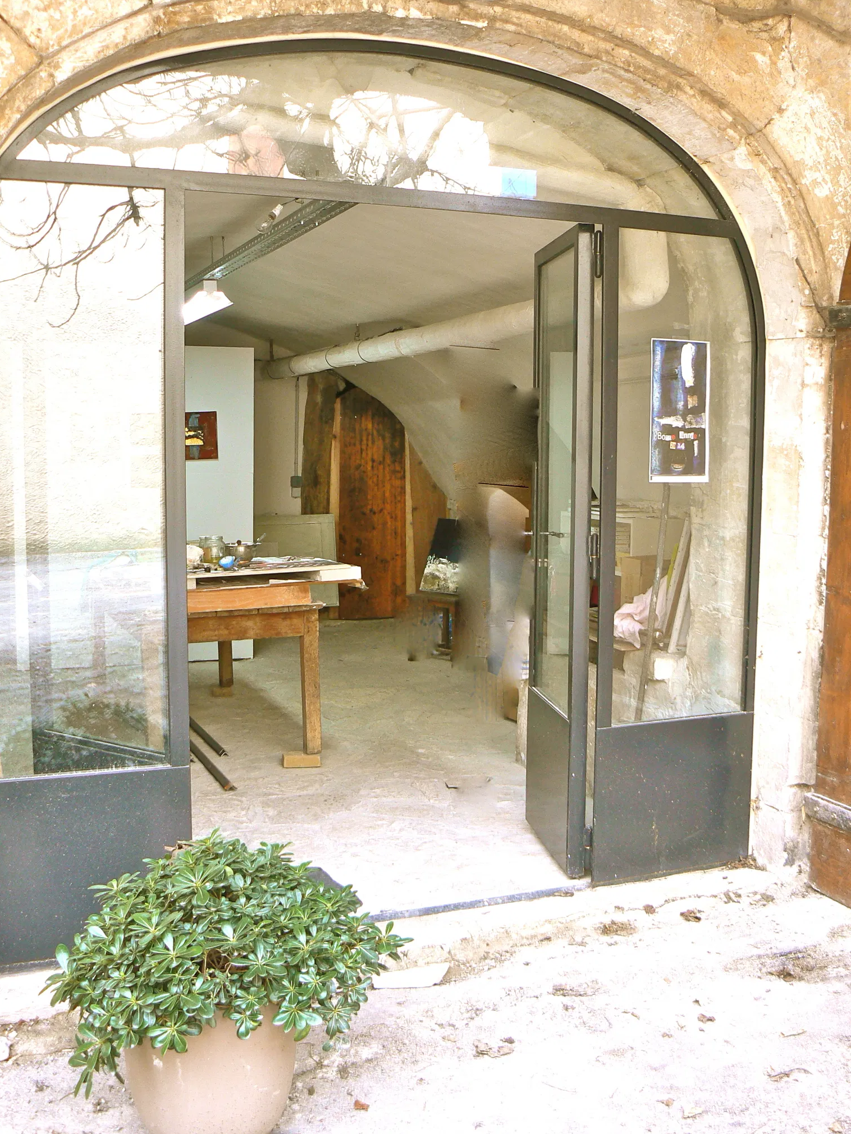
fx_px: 1245
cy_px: 557
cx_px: 410
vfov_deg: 49.0
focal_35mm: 38
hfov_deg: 37.7
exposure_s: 1/30
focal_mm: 6
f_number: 2.8
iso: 80
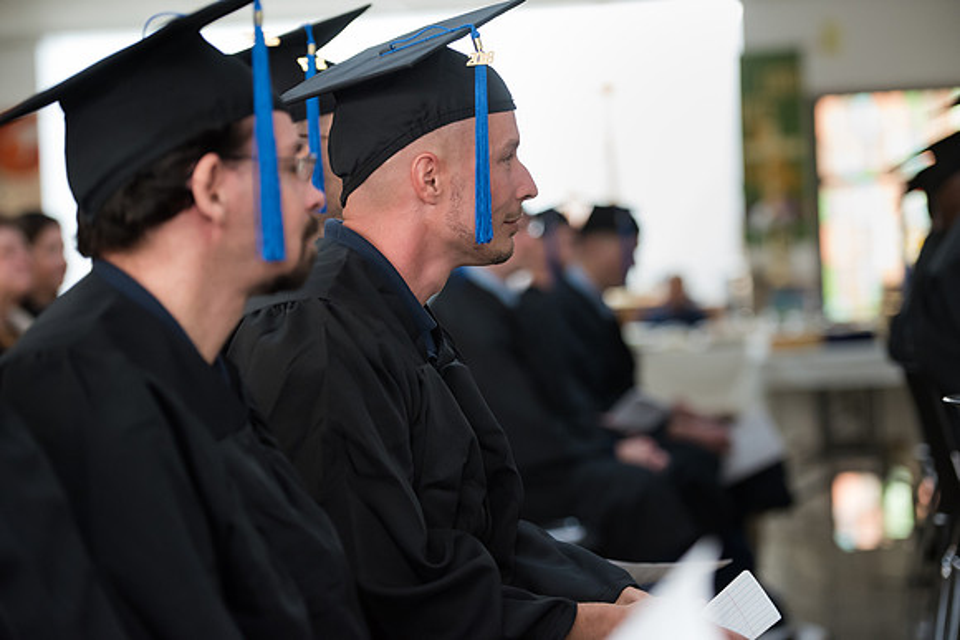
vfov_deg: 13.0
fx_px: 2801
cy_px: 320
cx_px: 480
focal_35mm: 105
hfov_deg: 19.5
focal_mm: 105
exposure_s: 1/250
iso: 2500
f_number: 2.8
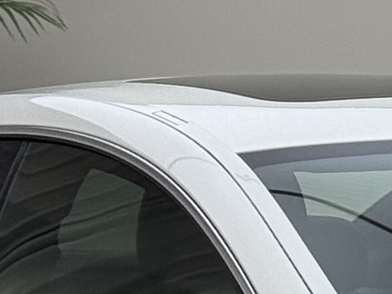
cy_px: 443
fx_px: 3726
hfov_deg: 5.6
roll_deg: -0.9
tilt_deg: -3.9
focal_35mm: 329
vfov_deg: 4.5
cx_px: 1243
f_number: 1.78
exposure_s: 1/549
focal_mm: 6.76
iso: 64
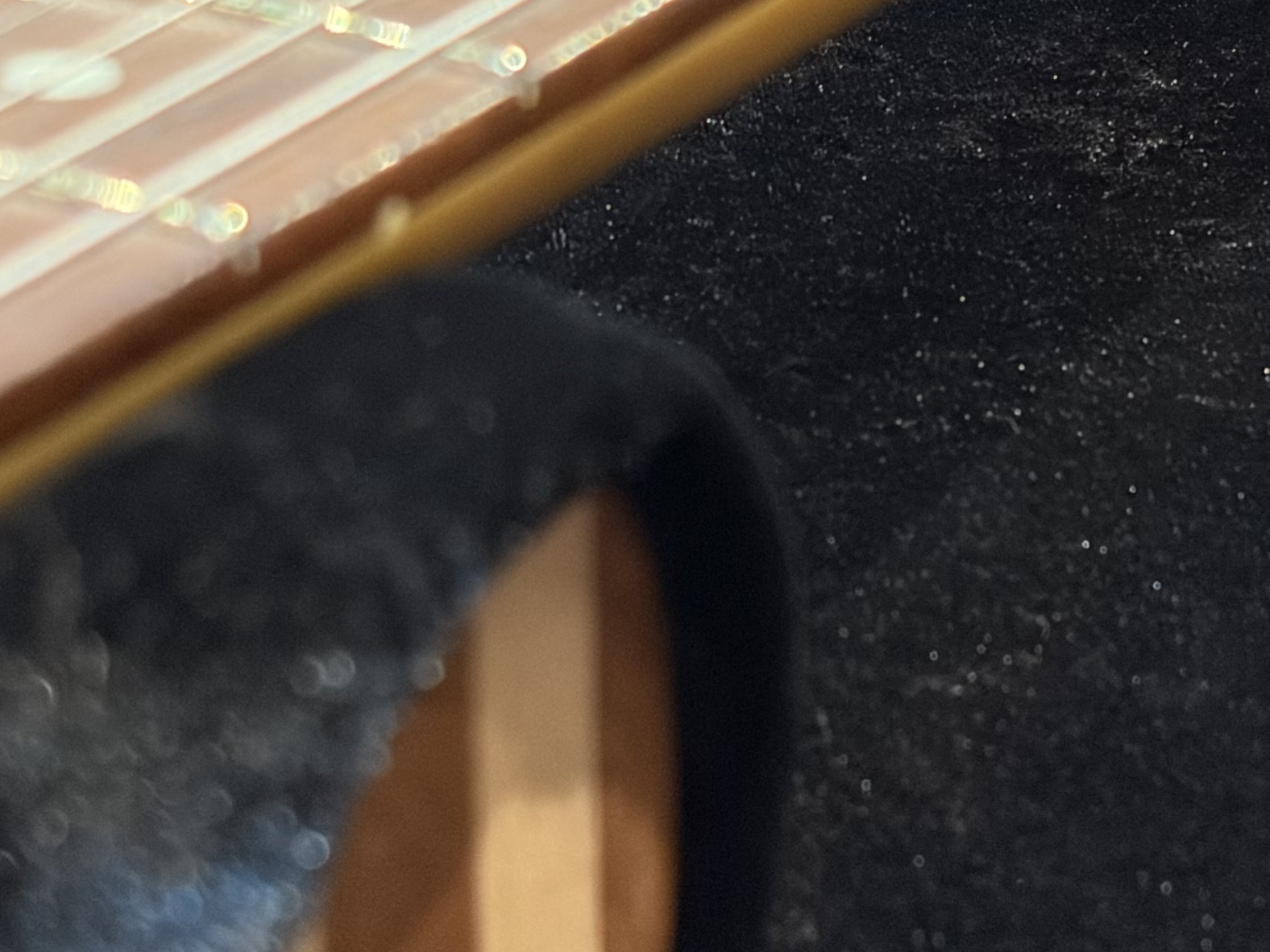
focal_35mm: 133
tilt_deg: -21.8
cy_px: 158
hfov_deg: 14.8
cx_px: 683
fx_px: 4880
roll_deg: +1.5
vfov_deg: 11.1
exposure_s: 1/40
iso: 250
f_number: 1.6
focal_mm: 5.96
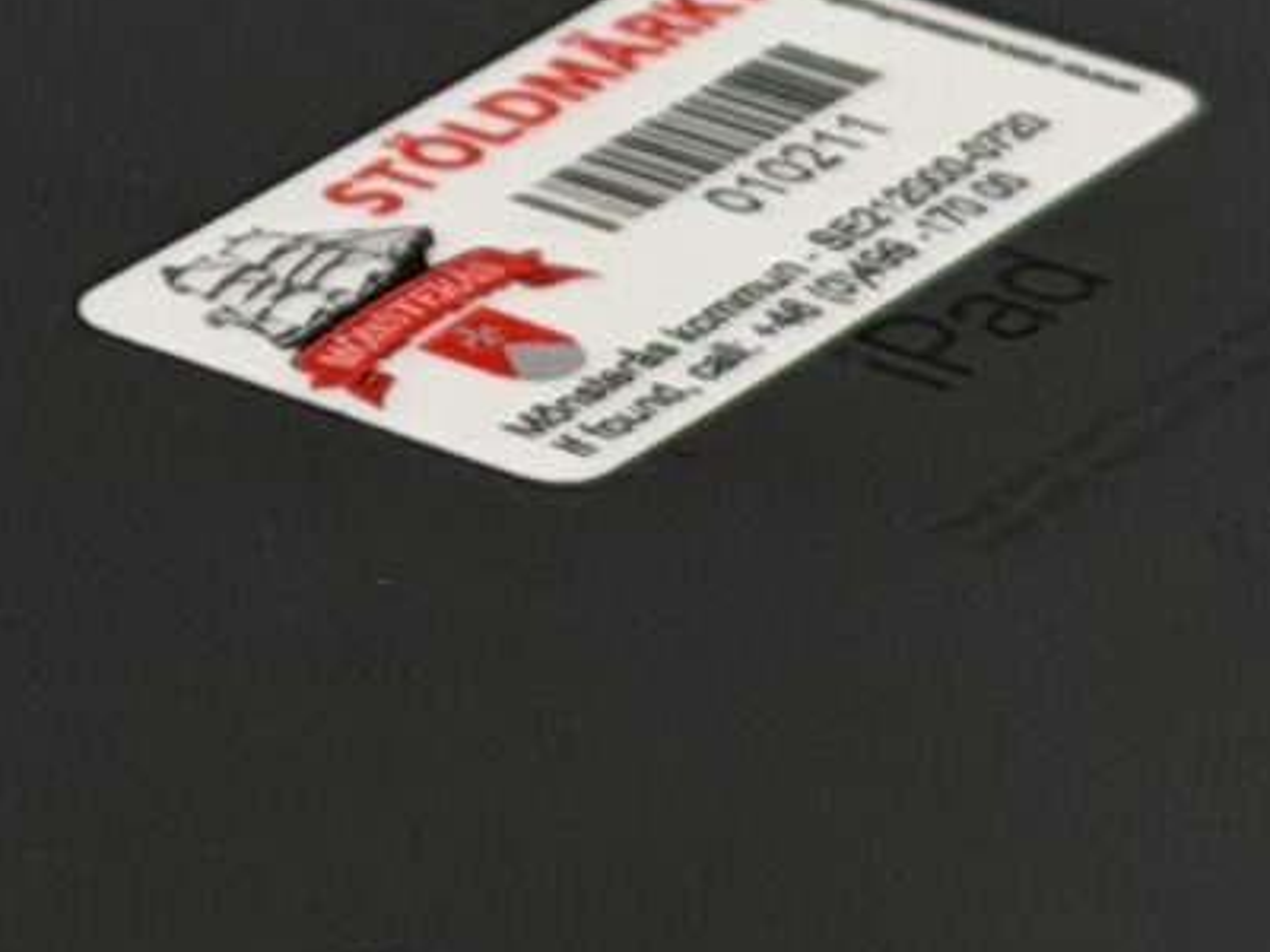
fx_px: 11263
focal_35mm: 307
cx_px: -1045
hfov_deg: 6.3
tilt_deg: -23.5
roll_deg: -0.1
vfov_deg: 4.8
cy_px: -25
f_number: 1.78
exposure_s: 1/802
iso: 64
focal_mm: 6.76
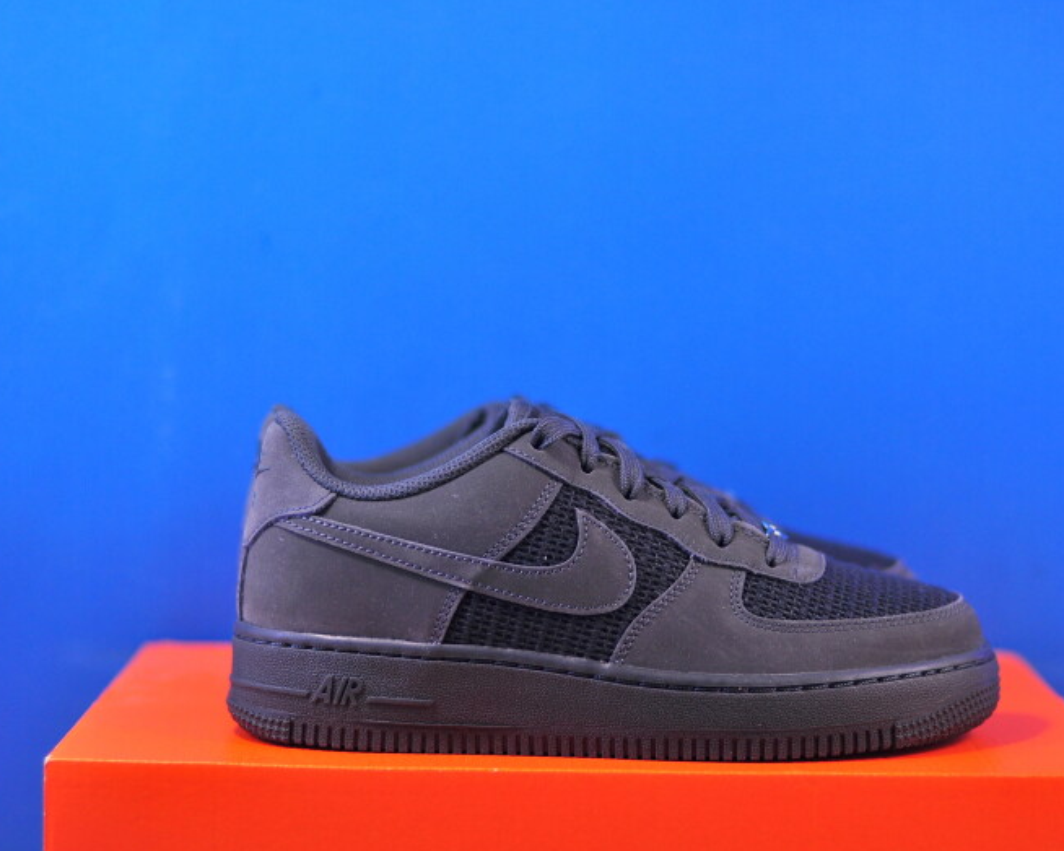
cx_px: 574
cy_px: 429
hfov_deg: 22.2
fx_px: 2708
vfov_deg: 17.9
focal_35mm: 86
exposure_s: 1/320
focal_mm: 50
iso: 250
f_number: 2
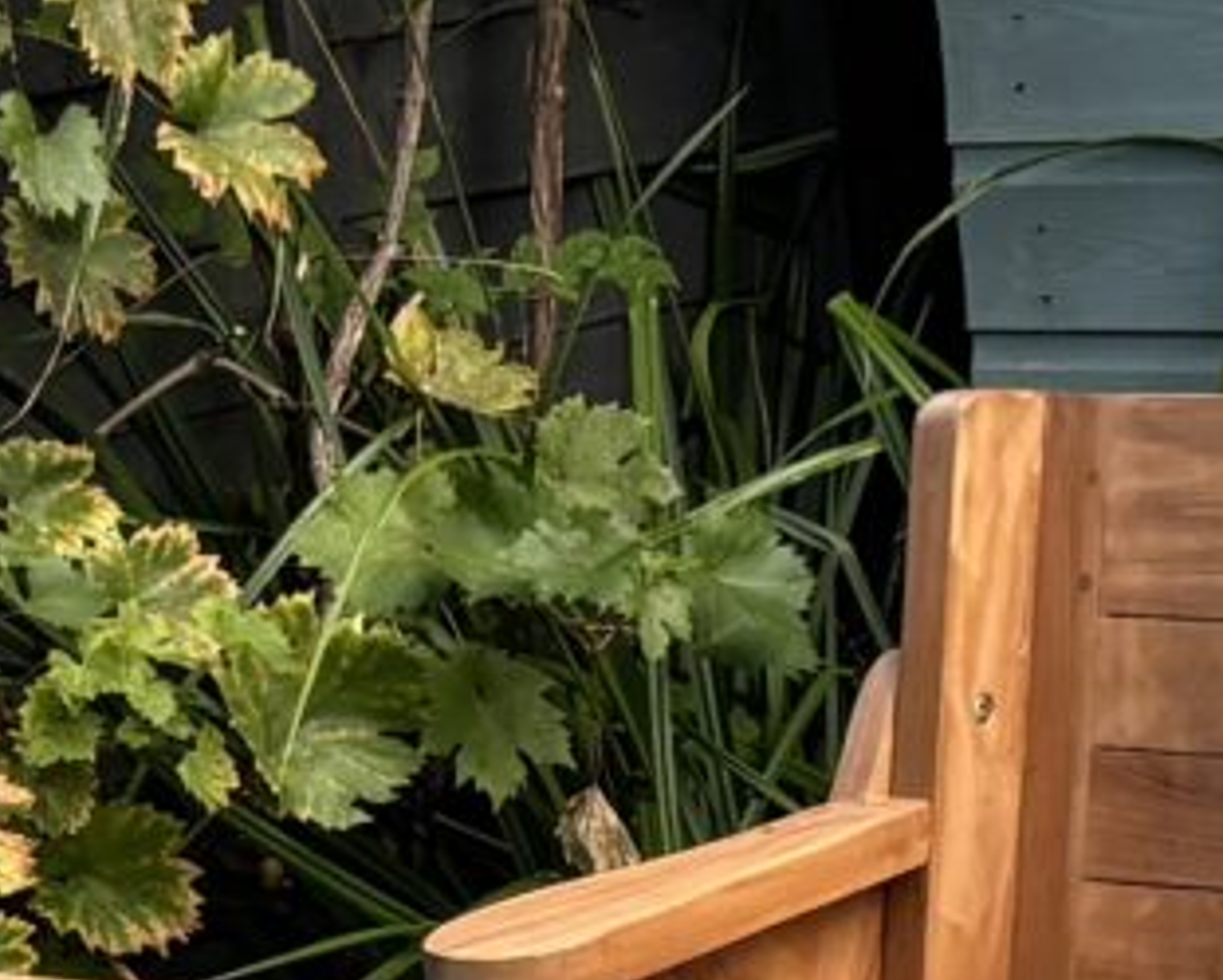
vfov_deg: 7.0
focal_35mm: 209
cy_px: 2192
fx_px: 7567
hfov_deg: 9.2
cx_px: 440
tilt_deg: -22.0
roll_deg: +6.8
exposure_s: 1/550
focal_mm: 5.96
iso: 50
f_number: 1.6
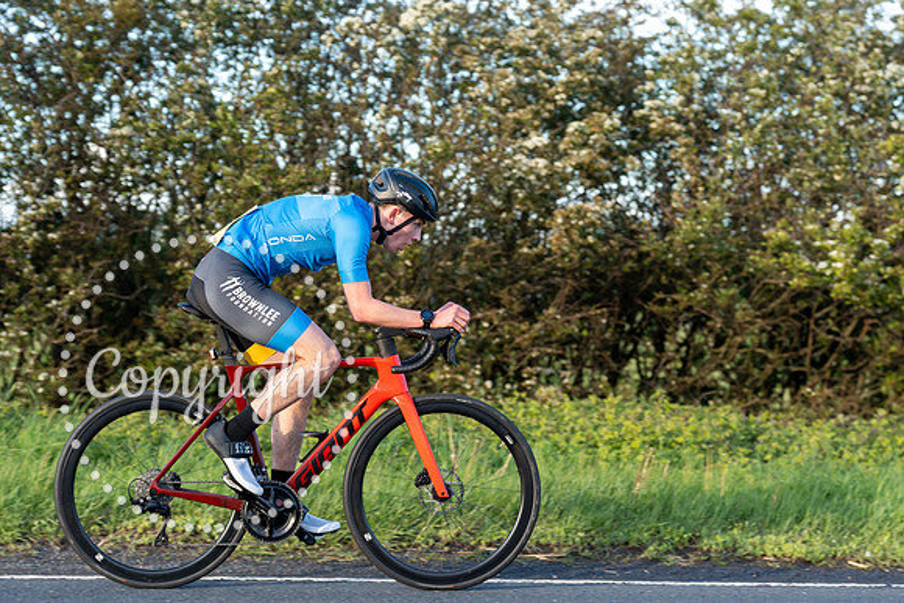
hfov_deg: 19.2
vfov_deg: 12.9
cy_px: 302
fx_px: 2666
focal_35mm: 106
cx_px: 452
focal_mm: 104
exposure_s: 1/1000
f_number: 4
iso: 1000
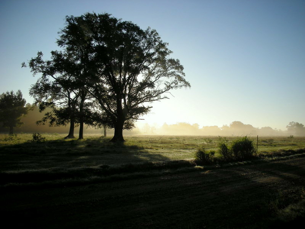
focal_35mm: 35
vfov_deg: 40.7
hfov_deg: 52.6
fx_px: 308
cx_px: 152
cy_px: 114
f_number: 7.9
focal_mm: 5.8
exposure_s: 1/165
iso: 50
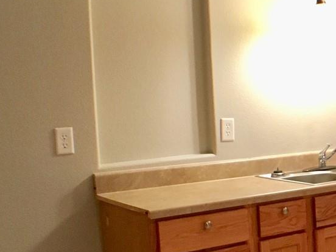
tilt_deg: -7.7
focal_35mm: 84
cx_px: 463
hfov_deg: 20.7
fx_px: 815
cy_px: 163
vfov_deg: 17.5
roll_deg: +0.9
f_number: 2.2
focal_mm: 4.15
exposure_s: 1/30
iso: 125
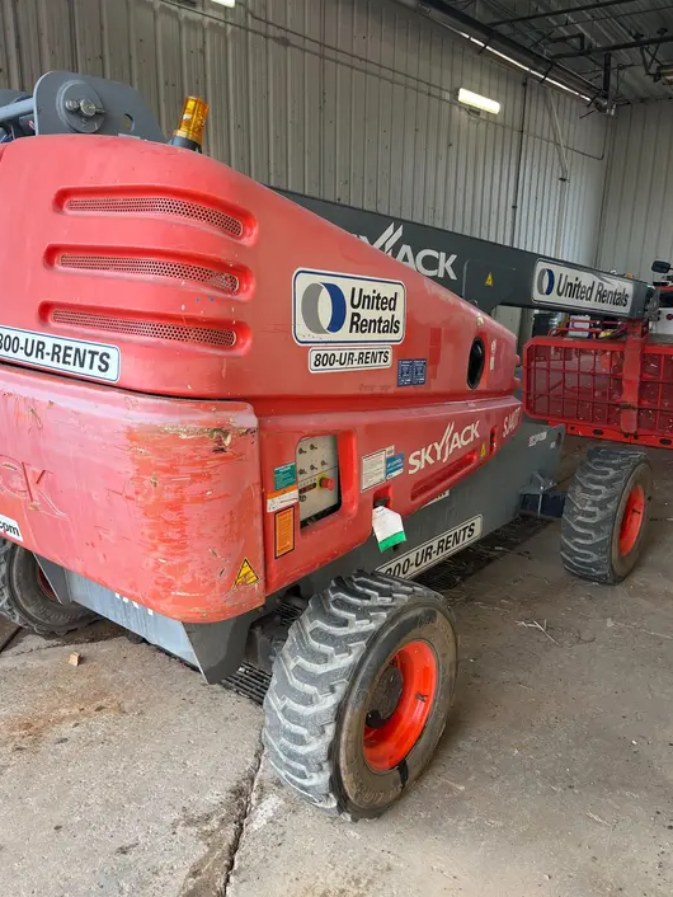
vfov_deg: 65.3
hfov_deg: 51.4
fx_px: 699
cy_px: 463
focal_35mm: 27
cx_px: 336
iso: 40
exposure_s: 1/120
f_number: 1.6
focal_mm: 5.1
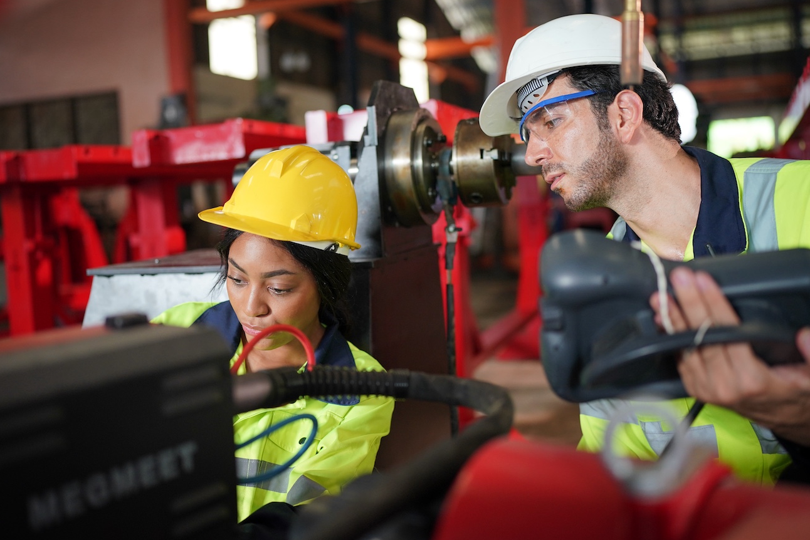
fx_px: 878
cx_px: 399
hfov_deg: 49.5
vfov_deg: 34.2
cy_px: 252
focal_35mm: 39
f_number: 1.4
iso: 800
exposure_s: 1/500
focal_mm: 35
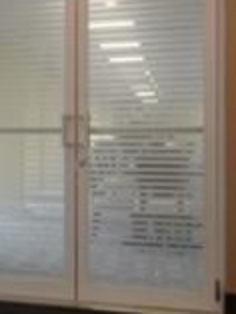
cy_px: 150
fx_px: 853
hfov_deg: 11.9
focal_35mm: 94
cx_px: -370
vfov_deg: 20.8
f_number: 3.5
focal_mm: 10
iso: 100
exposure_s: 1/50
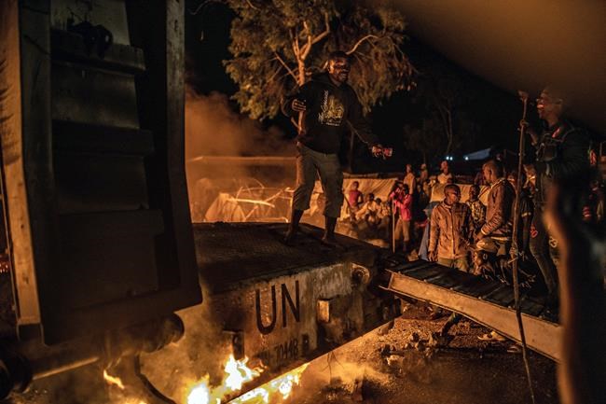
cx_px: 303
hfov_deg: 54.4
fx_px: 589
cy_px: 202
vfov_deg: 37.8
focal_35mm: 35
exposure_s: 1/100
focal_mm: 35
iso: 1600
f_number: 1.4
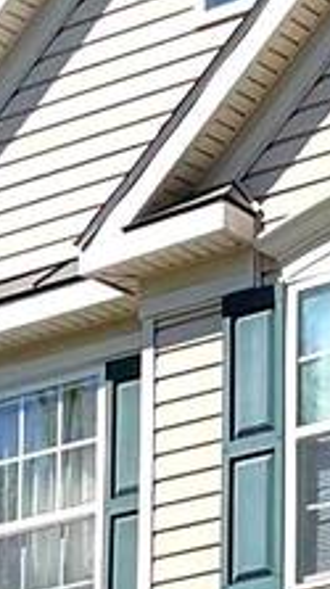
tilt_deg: +11.5
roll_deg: +0.6
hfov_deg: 5.8
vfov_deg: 10.3
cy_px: 827
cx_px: 655
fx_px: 3182
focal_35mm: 204
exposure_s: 1/2227
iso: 16
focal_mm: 3
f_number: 1.8
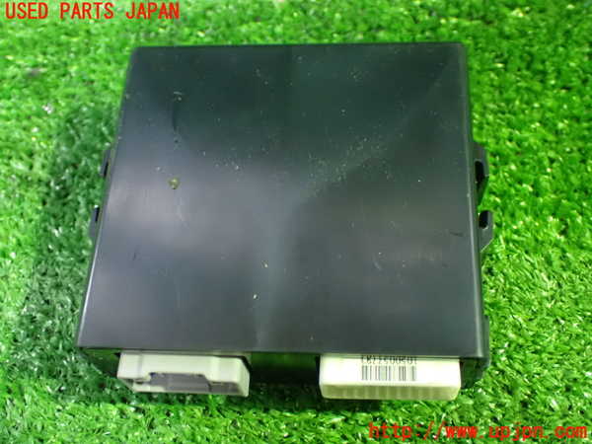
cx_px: 296
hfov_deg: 45.8
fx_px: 701
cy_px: 222
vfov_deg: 35.1
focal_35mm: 41
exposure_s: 1/25
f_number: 2.8
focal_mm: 7.31
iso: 1600
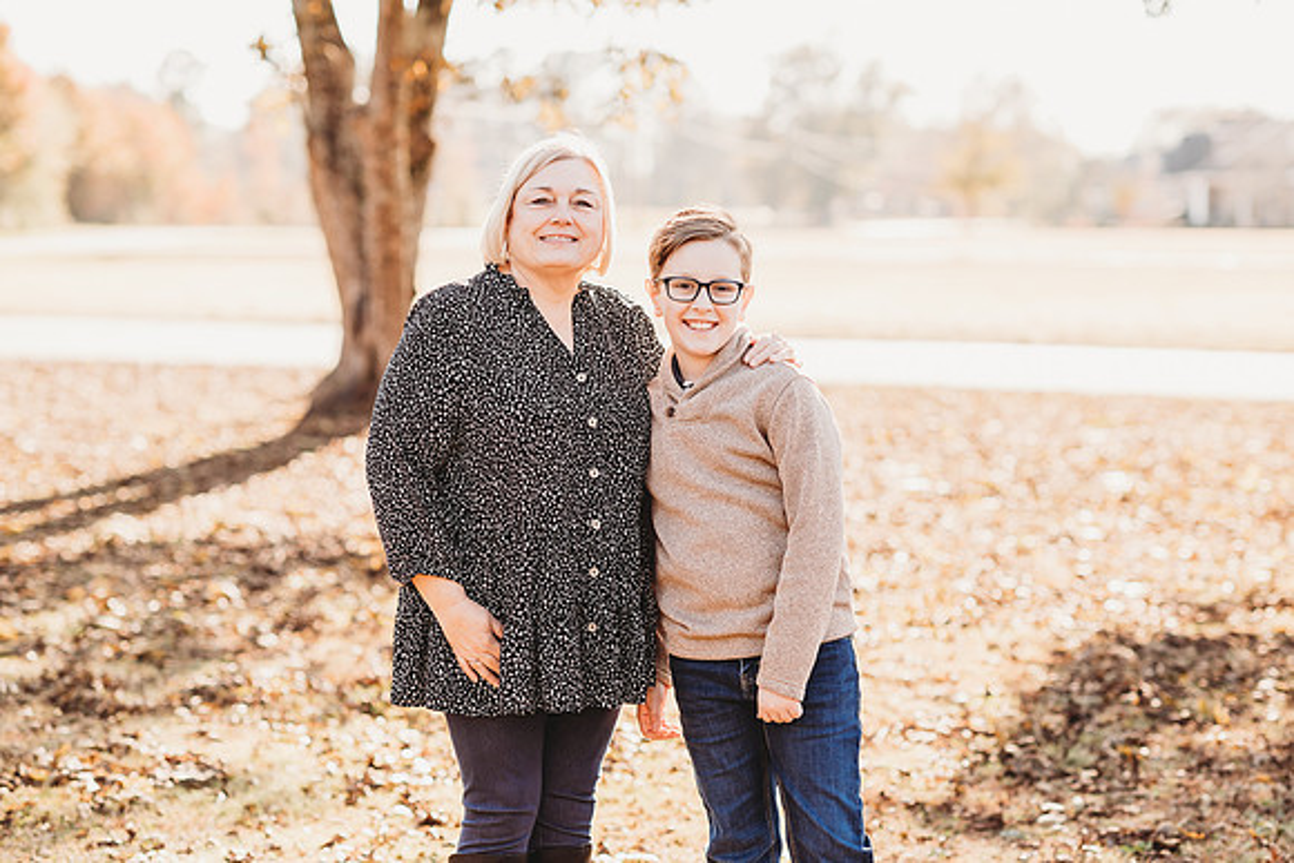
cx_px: 647
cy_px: 432
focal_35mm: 85
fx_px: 3056
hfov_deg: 23.9
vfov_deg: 16.1
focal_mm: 85
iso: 200
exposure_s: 1/640
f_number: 2.5
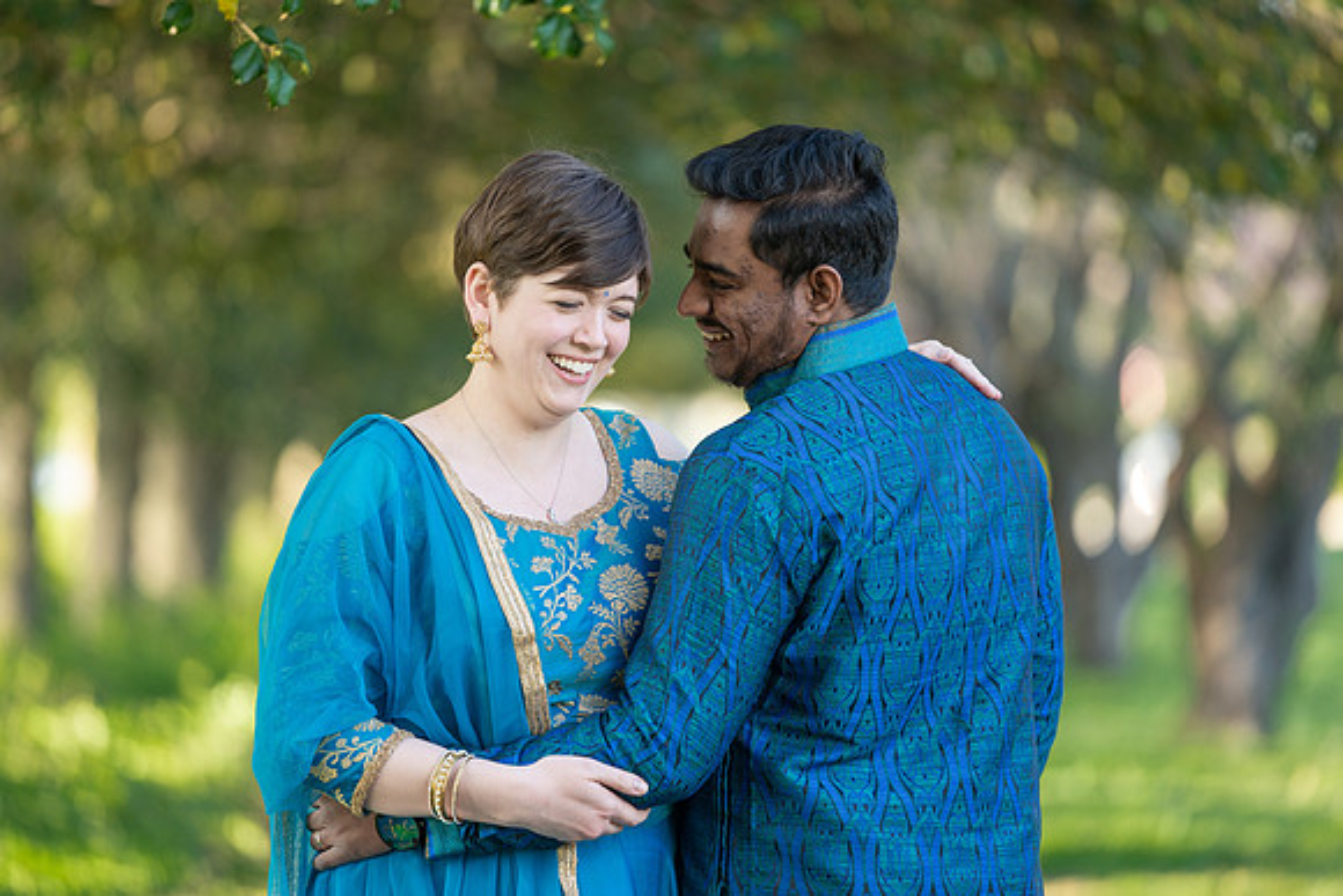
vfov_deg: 6.5
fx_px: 7853
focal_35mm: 210
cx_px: 662
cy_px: 425
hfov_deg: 9.8
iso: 200
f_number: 2.8
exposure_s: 1/200
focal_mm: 200
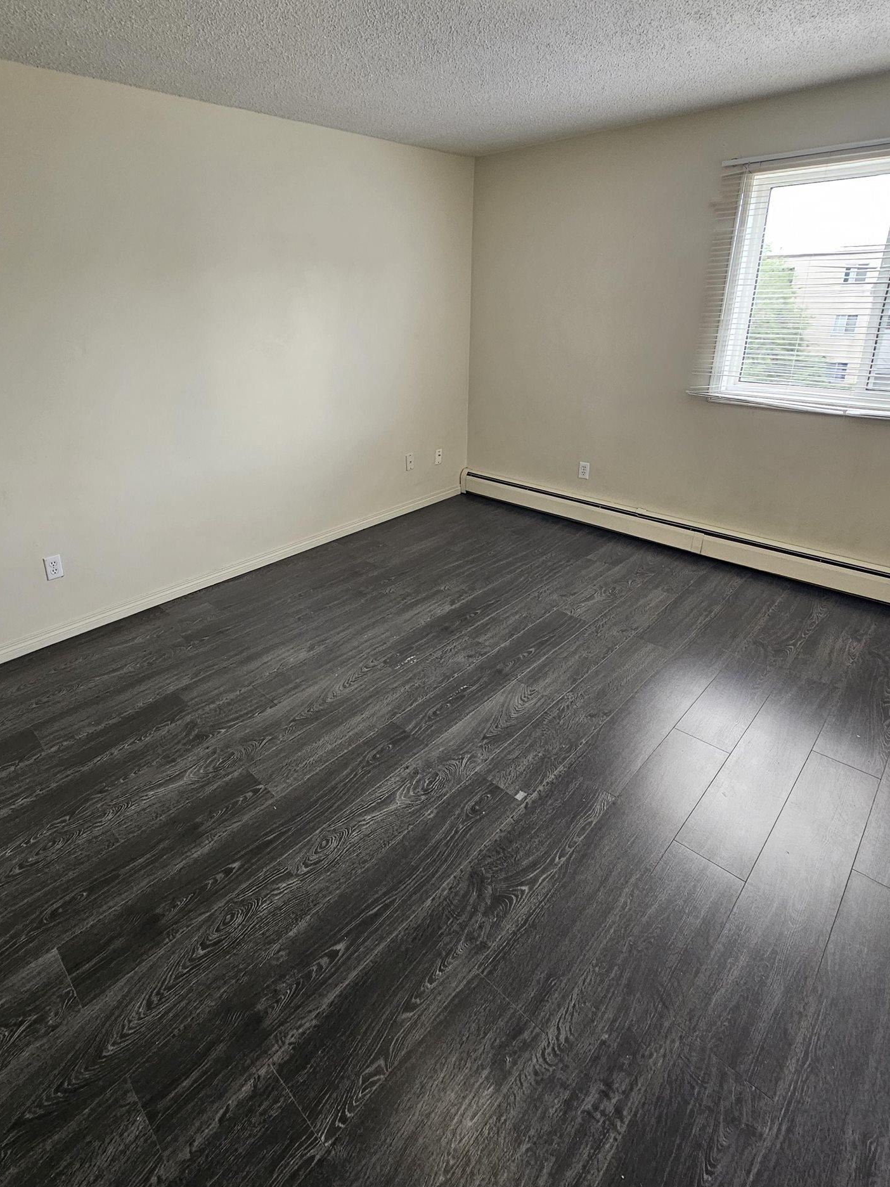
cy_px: 486
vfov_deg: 93.5
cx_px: 394
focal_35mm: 16
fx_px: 548
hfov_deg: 77.8
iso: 160
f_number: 2.2
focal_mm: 2.2
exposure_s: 1/60
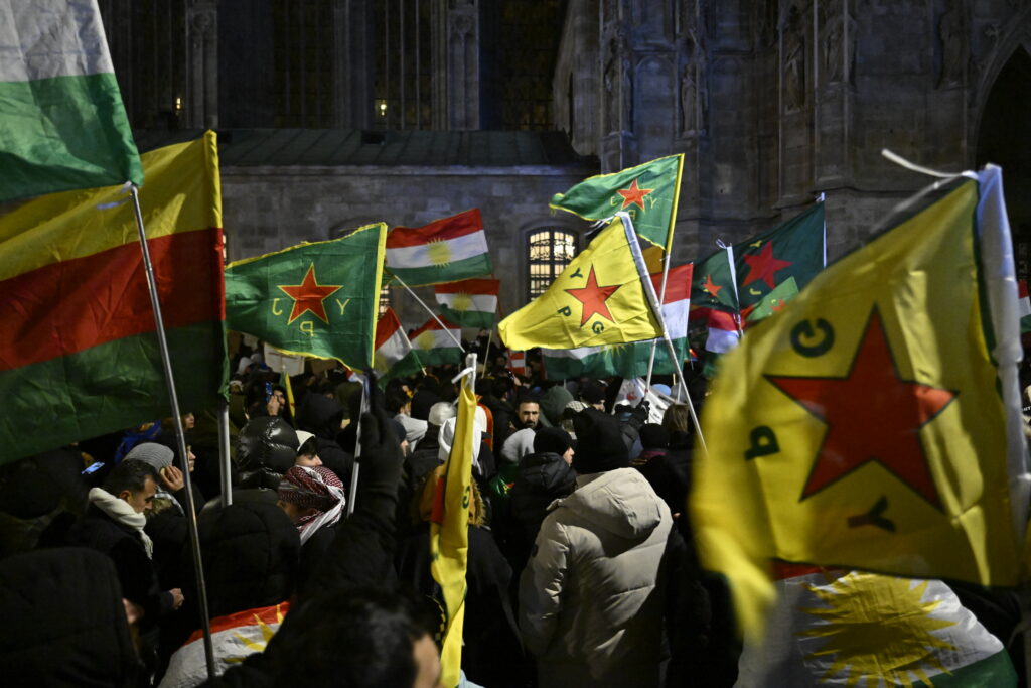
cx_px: 516
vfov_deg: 47.9
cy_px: 344
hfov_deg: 67.4
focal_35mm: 27
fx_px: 773
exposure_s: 1/80
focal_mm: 27
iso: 14400
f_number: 2.8
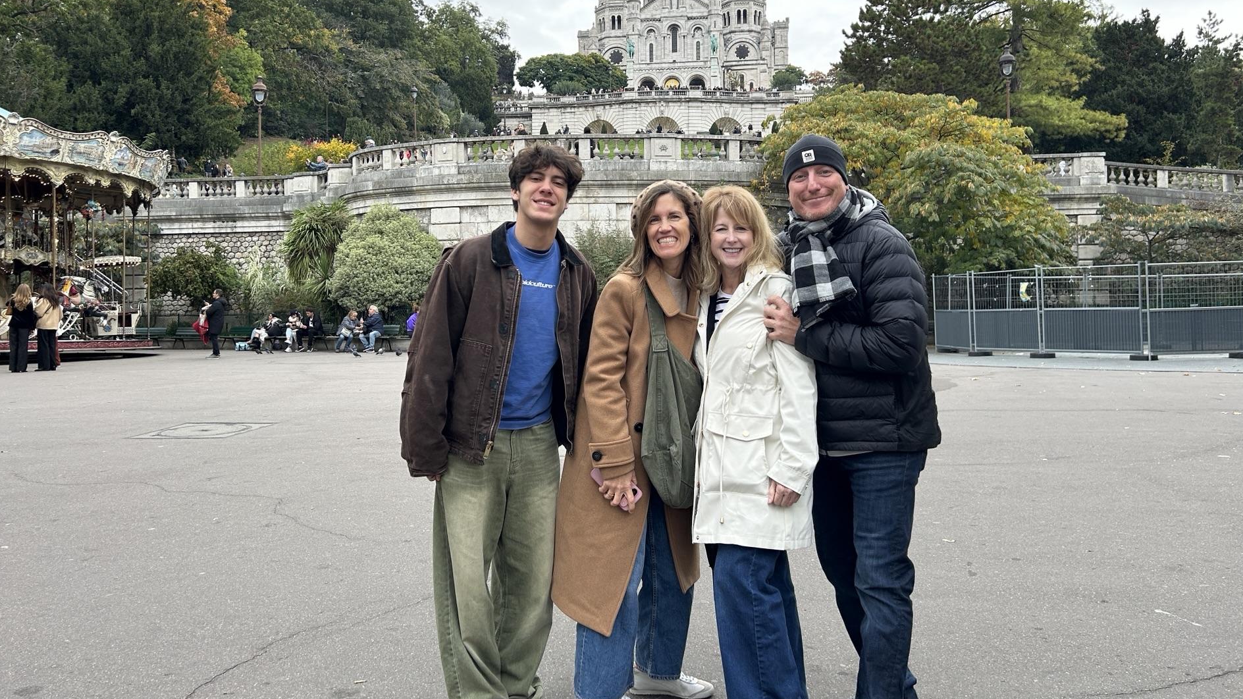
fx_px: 989
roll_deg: +0.9
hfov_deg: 64.3
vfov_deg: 38.9
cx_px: 632
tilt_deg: +1.6
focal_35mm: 30
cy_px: 311
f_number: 1.5
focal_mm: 5.7
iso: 50
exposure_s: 1/264
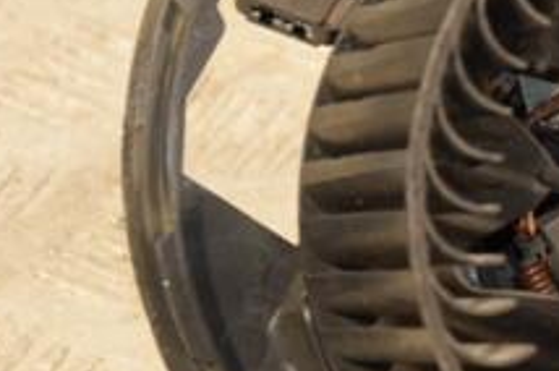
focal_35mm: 278
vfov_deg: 4.9
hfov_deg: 7.4
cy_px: 170
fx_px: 4310
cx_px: 583
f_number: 5.3
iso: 800
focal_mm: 66
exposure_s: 1/80
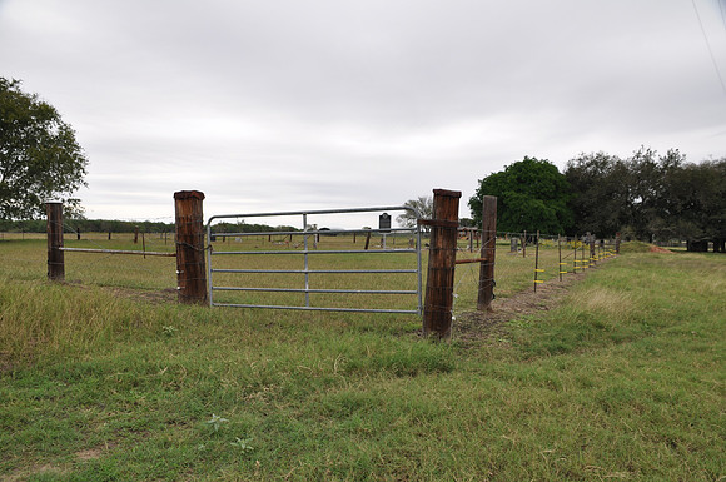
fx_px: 544
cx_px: 363
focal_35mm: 27
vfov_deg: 47.8
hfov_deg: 67.5
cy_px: 241
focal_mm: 18
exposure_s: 1/50
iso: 200
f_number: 7.1
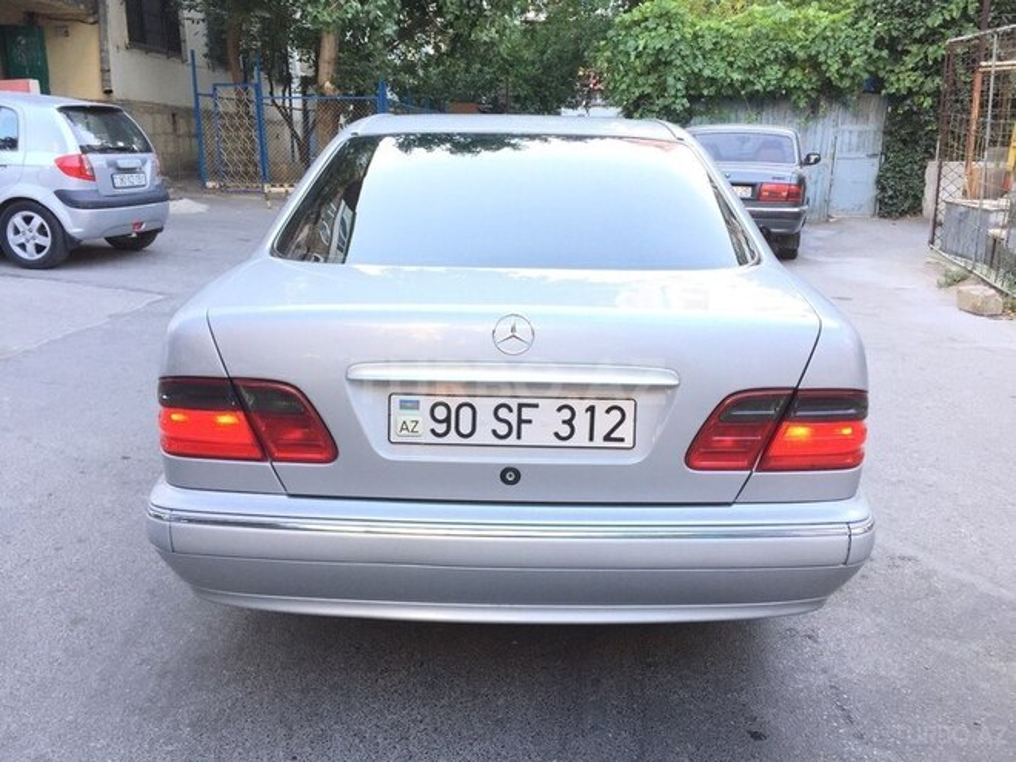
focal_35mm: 29
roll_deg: +1.7
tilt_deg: -16.1
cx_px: 508
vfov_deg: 48.2
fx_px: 851
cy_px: 381
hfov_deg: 61.7
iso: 50
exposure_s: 1/100
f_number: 2.2
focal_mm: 4.15
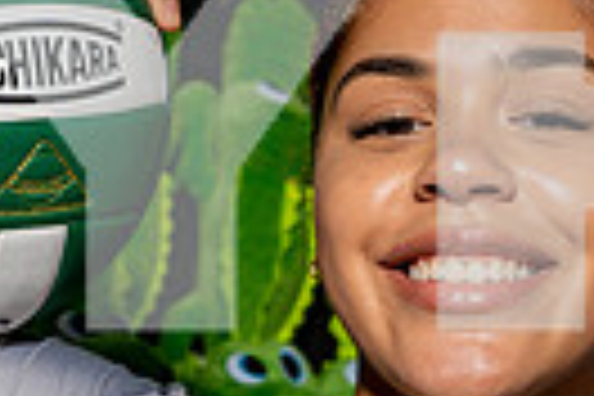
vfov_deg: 5.8
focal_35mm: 233
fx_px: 3844
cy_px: 641
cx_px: 364
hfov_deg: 8.8
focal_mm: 53
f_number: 5.6
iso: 100
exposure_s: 1/250
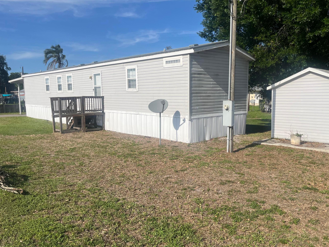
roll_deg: +0.3
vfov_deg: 46.8
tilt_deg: -6.4
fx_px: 285
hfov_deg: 59.8
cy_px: 124
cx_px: 183
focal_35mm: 30
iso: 50
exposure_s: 1/6494
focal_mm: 5.1
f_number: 1.6
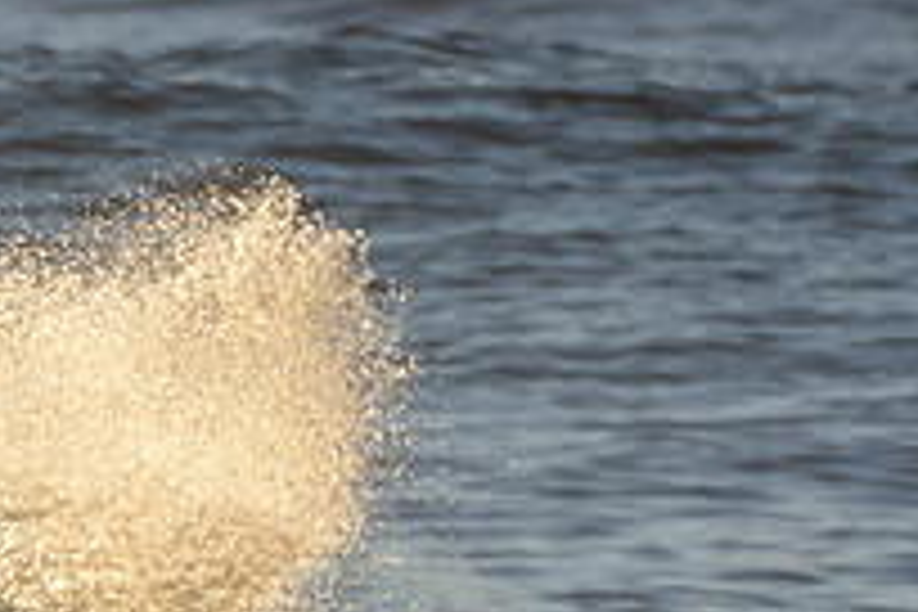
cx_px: -148
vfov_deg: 0.6
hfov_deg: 1.0
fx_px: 54438
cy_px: 704
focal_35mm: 2135
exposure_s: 1/1000
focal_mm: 500
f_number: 5.6
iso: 250
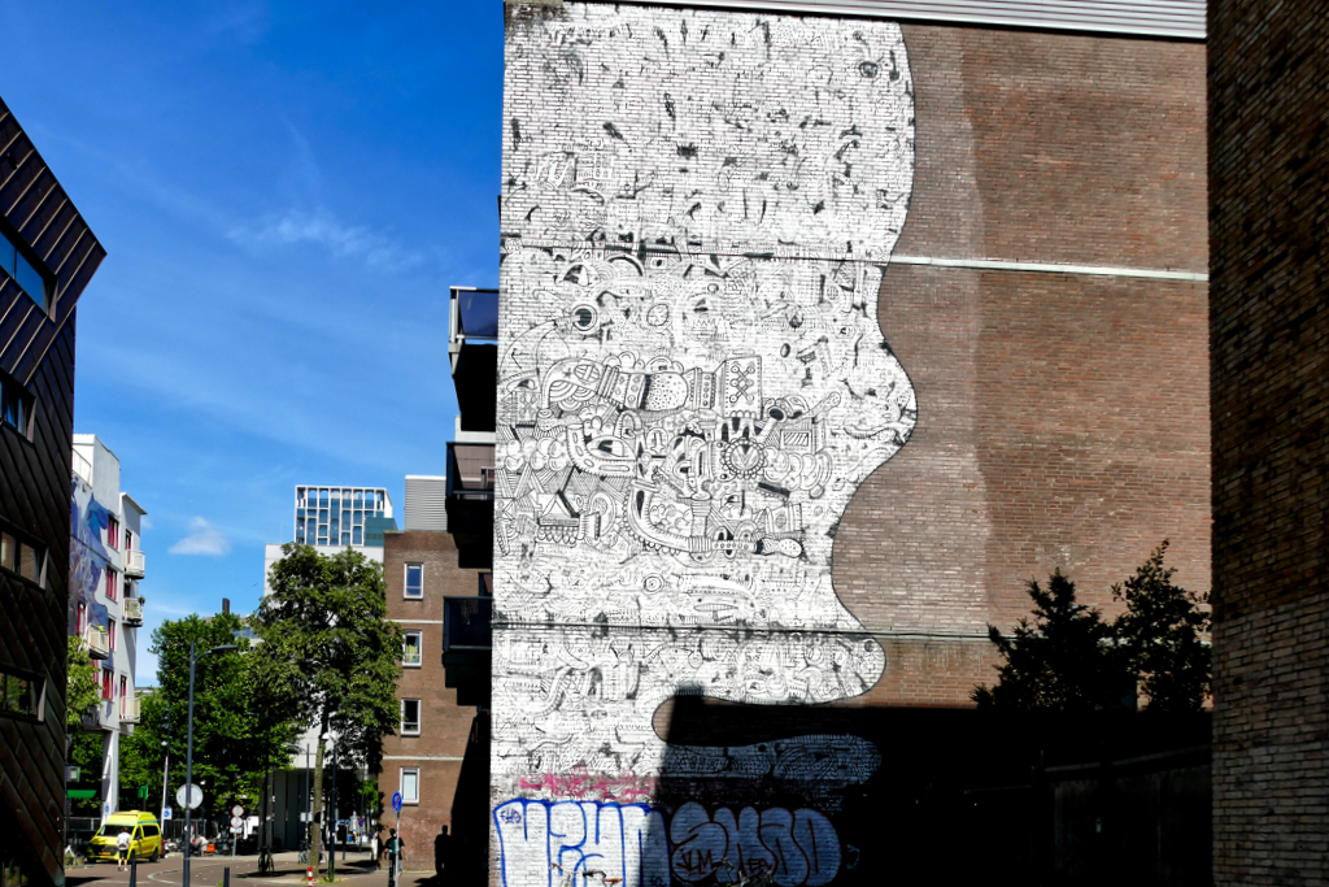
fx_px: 1292
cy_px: 444
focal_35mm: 35
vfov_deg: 37.9
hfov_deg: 54.4
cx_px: 664
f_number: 4.5
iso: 125
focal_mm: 12.6
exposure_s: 1/2000
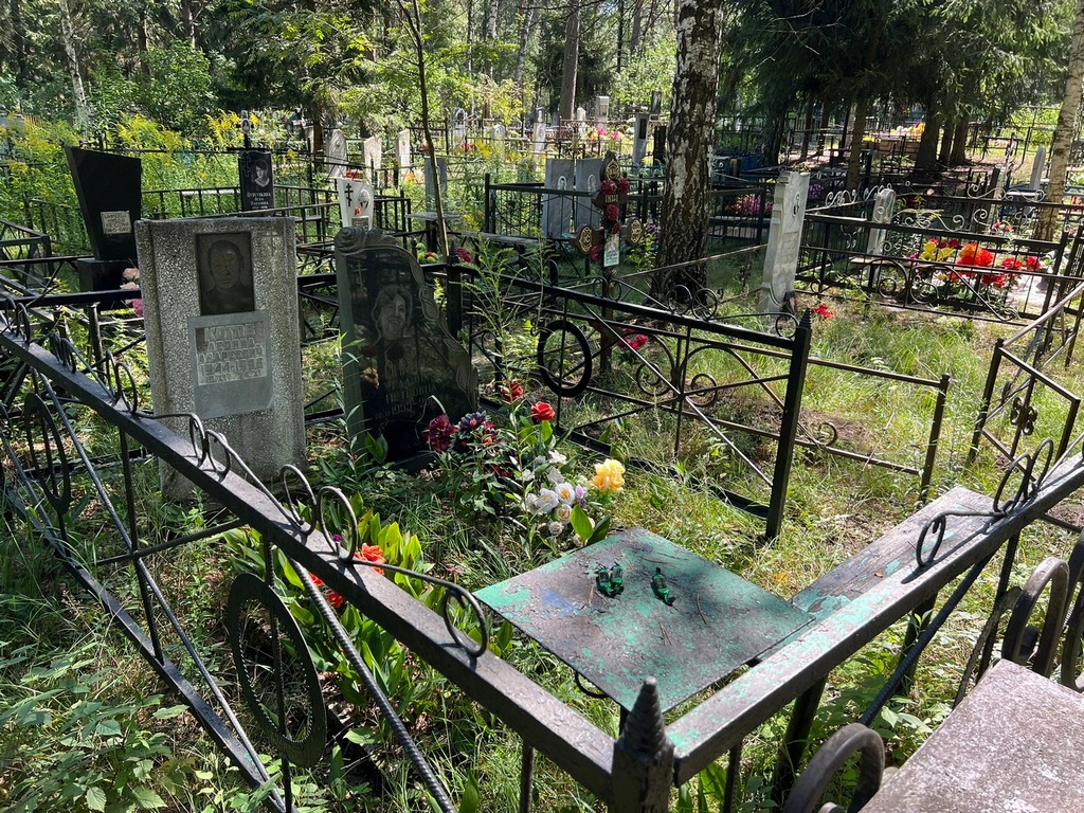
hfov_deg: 67.3
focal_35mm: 26
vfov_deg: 53.1
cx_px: 542
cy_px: 406
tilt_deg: -14.3
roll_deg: +2.2
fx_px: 814
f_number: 1.5
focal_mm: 5.7
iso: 50
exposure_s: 1/413
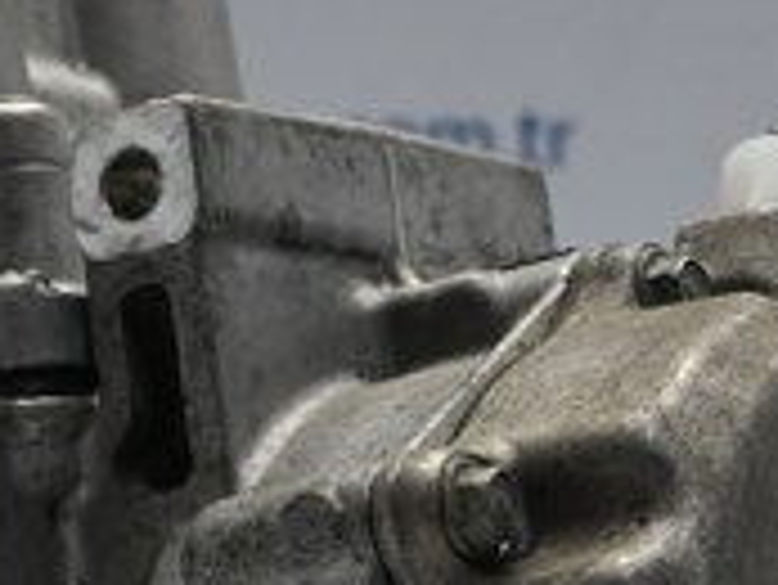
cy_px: 706
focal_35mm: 215
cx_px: 72
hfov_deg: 9.2
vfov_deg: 6.9
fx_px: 4828
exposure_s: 1/60
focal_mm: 43
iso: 900
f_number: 6
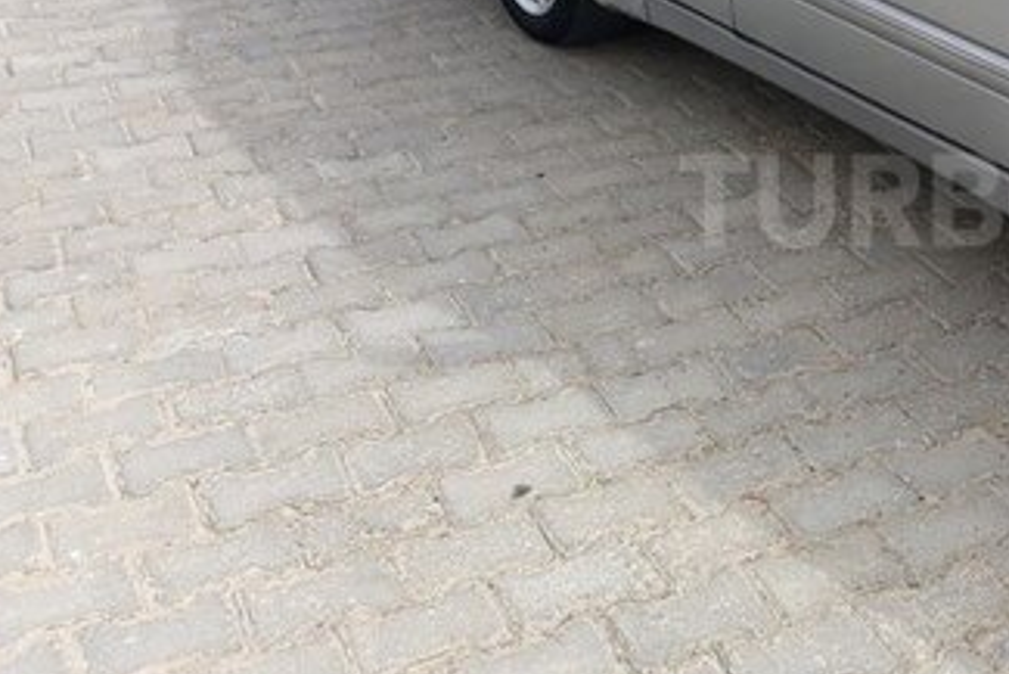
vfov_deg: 23.6
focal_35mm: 57
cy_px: 200
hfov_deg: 32.4
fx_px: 1598
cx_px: 997
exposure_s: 1/923
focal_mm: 3.71
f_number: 1.7
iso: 40
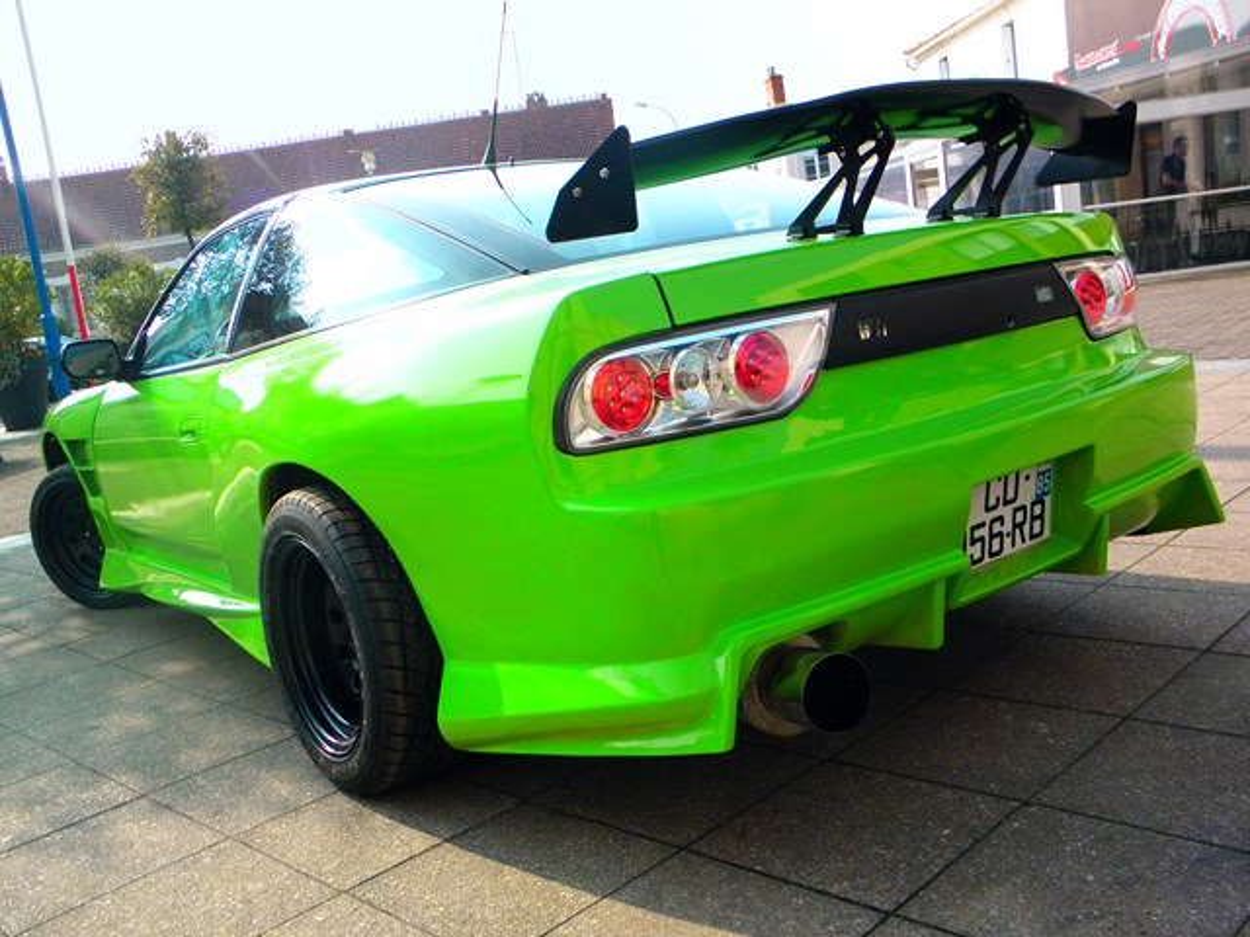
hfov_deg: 55.4
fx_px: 1192
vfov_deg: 42.9
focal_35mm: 33
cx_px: 625
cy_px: 468
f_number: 7.2
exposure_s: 1/250
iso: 200
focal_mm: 5.9
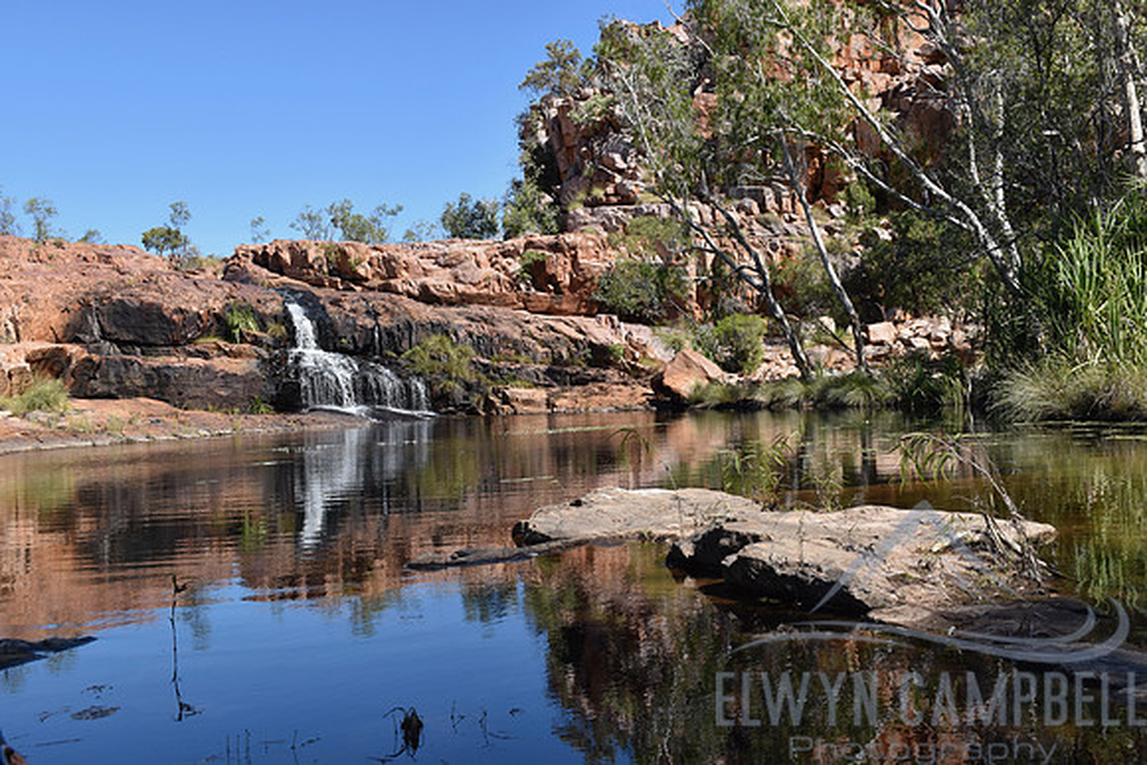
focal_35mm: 40
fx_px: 1291
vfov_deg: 33.0
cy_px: 382
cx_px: 574
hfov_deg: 47.9
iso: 200
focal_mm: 27
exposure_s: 1/320
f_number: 9
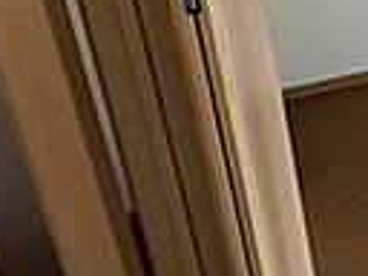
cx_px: 581
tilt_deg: -18.1
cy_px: -247
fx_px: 744
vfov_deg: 16.7
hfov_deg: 22.0
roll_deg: +1.2
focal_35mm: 70
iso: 500
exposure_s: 1/60
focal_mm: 2.22
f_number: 2.2
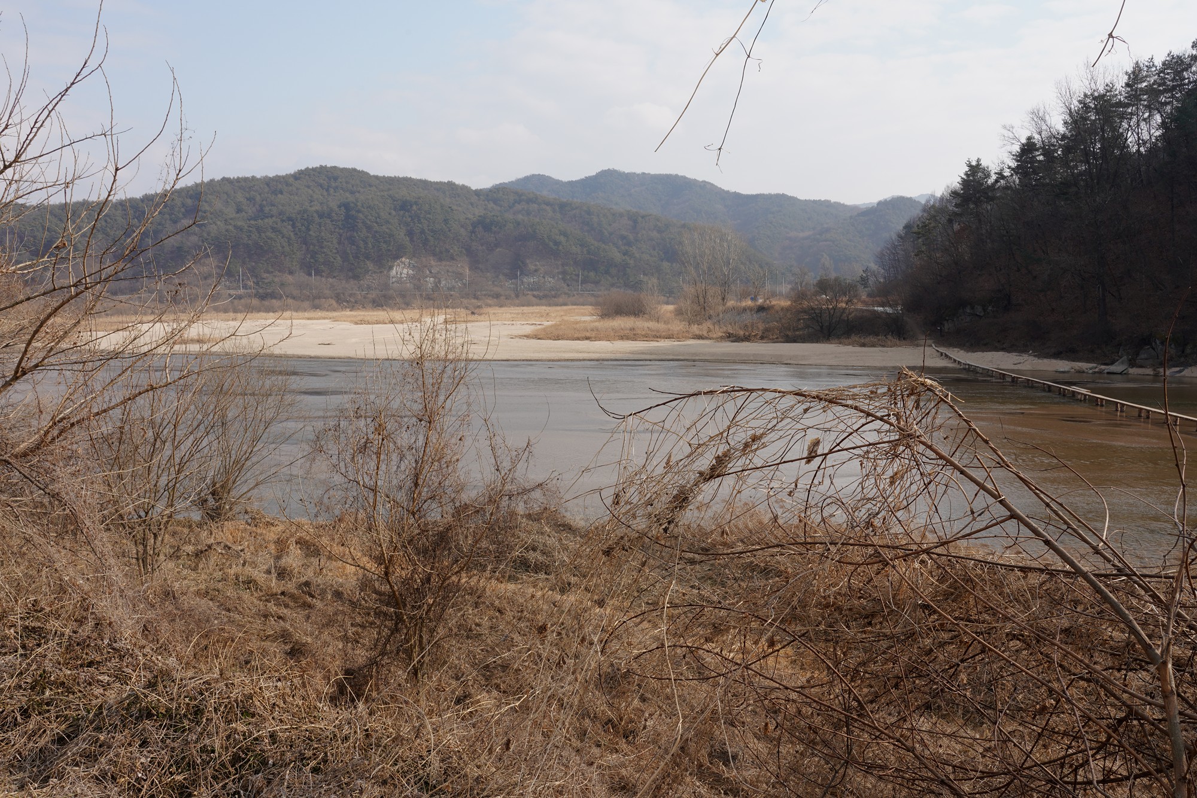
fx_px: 1097
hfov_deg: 57.2
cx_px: 598
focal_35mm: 33
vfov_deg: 40.0
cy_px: 399
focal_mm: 33
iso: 200
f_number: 16
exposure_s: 1/100
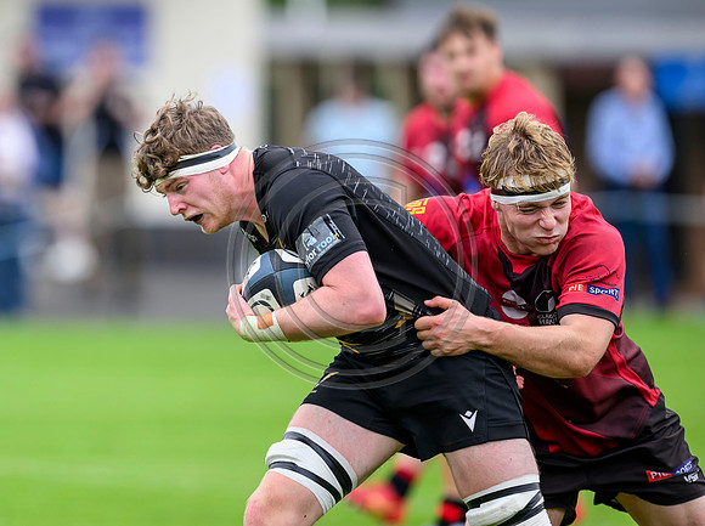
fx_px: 11587
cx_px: 184
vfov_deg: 2.6
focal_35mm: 570
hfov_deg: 3.5
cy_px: 178
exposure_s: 1/1600
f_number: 3.5
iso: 500
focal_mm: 400
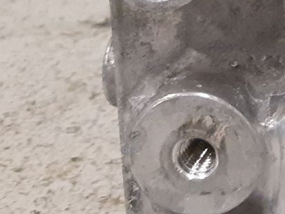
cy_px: -150
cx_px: 582
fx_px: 1054
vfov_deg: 10.9
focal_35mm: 128
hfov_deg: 13.2
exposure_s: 1/50
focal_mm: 3.93
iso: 200
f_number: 1.7
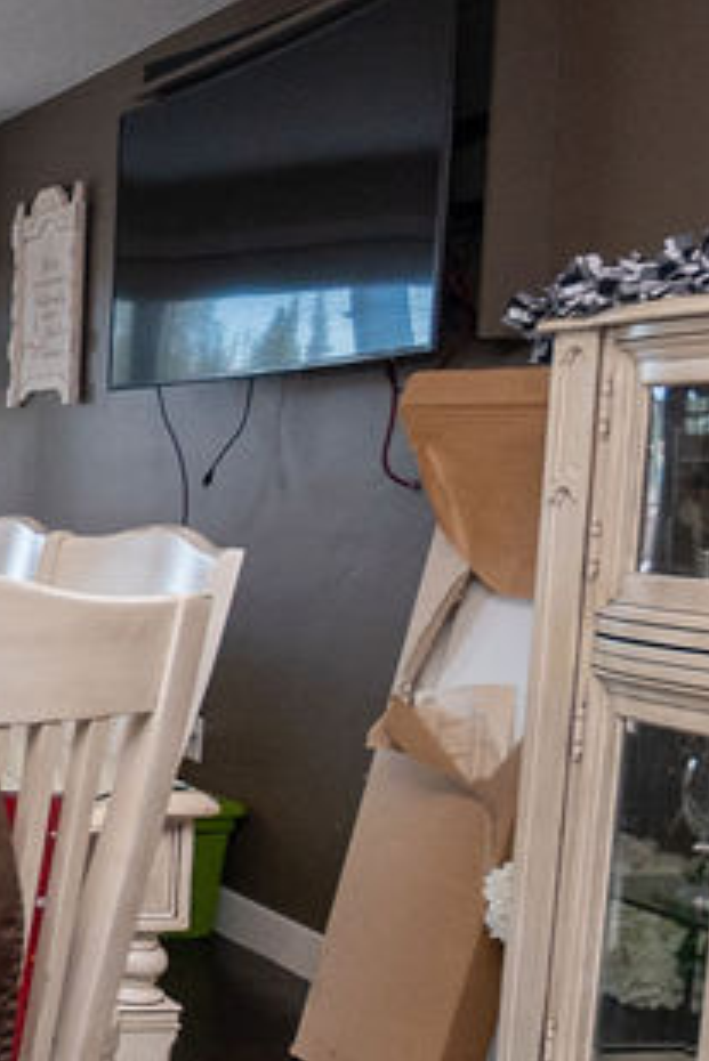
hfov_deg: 18.5
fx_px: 1475
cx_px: -678
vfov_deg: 39.5
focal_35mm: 50
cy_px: 618
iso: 1000
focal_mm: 10
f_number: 5
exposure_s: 1/160
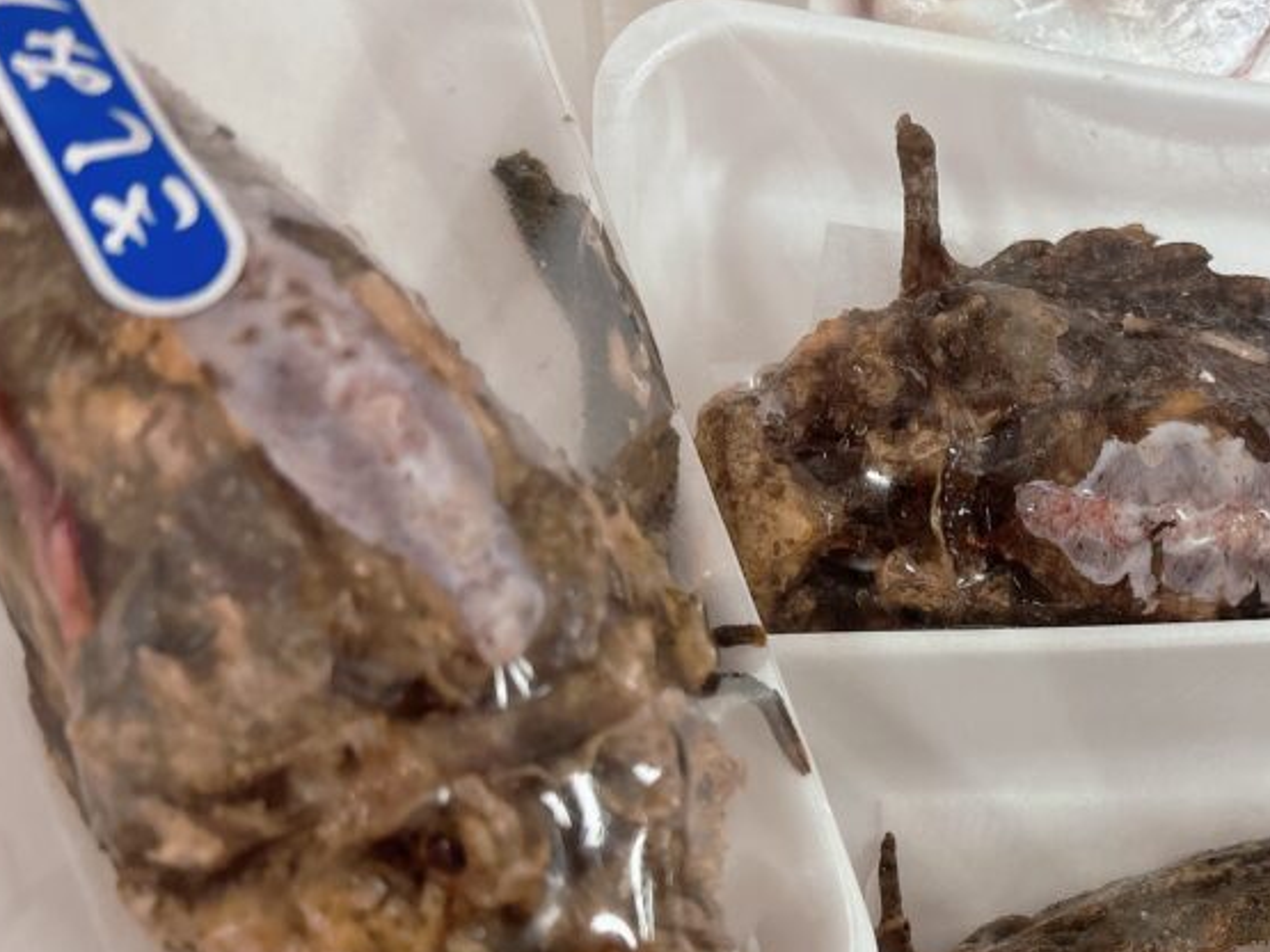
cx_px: 1032
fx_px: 1651
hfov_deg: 40.2
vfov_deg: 31.5
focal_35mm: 45
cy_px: 739
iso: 125
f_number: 1.6
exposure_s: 1/120
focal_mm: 5.96
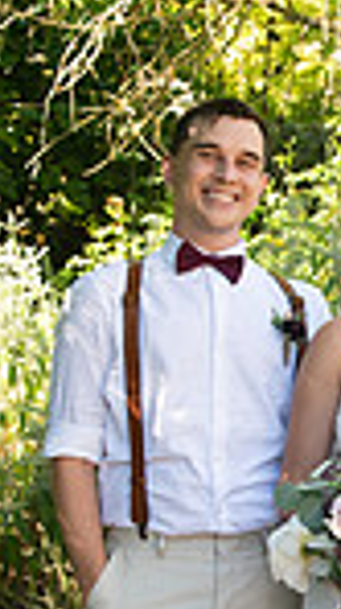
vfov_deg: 20.9
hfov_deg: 11.3
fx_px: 1643
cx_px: 551
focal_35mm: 102
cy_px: 428
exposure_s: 1/320
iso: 640
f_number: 4.5
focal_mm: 32
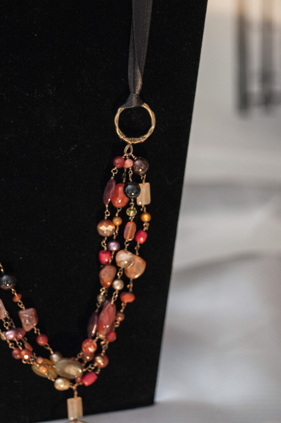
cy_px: 212
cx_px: 140
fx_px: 880
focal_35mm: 75
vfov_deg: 27.0
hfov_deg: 18.1
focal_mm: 50
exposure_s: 1/250
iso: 1600
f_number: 1.4
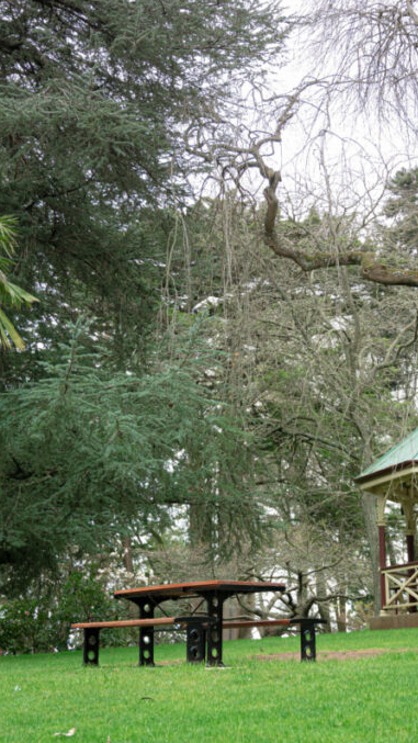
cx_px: 294
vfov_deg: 36.6
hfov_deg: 21.0
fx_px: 1123
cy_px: 370
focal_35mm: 57
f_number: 4
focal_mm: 36
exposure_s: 1/640
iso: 400
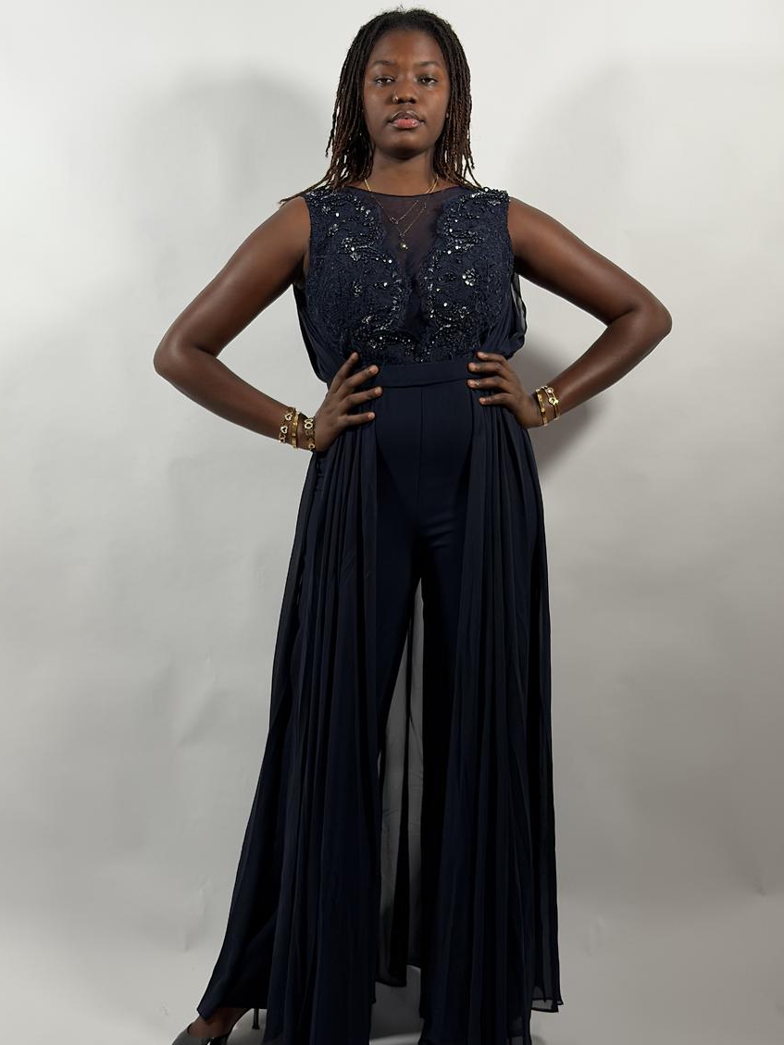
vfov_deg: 37.5
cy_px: 541
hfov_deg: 28.6
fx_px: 1540
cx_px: 378
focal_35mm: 51
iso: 100
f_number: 1.78
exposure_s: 1/108
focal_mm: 6.76
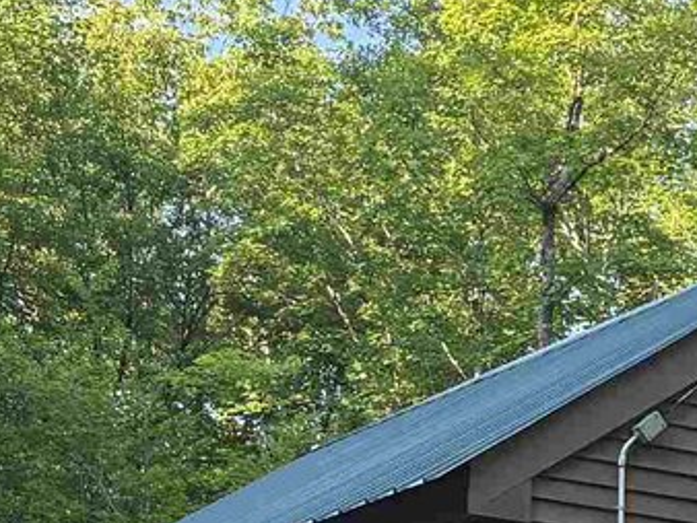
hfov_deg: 15.9
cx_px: 549
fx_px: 2478
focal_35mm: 123
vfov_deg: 11.7
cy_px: 719
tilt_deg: +9.1
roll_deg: -1.4
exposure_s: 1/232
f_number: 1.6
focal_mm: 5.96
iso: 100
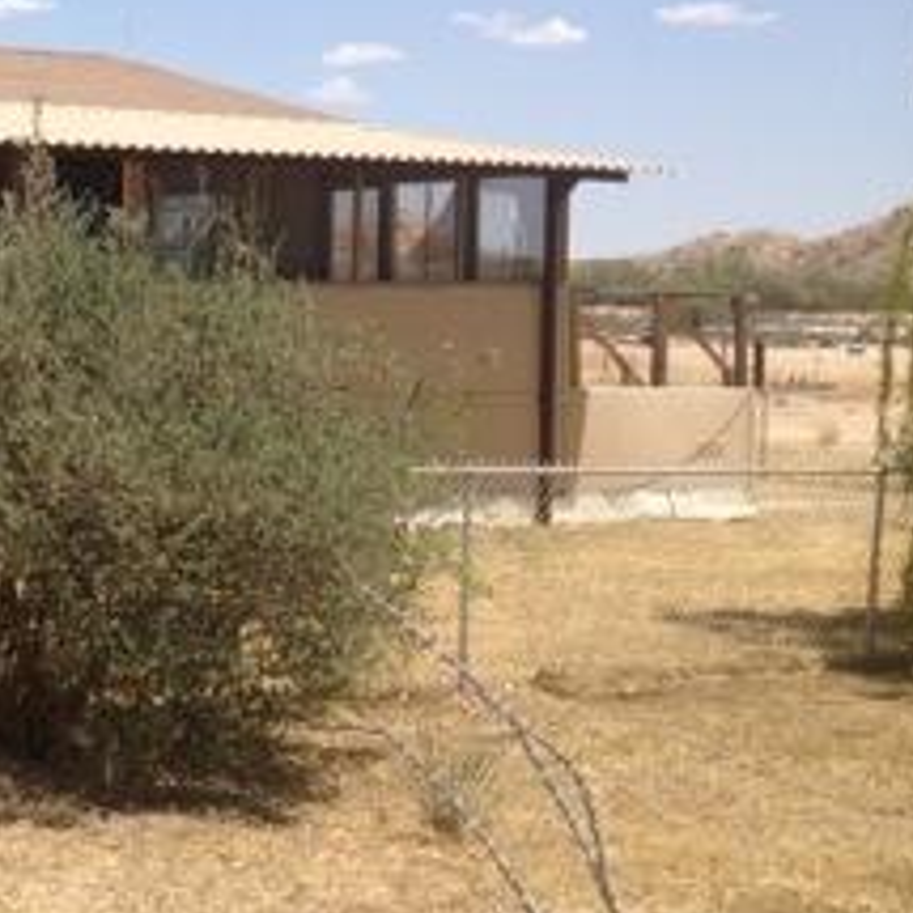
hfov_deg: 17.2
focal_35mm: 92
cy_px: 314
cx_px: -425
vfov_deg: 18.8
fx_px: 2745
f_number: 2.4
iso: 50
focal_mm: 4.28
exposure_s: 1/1905
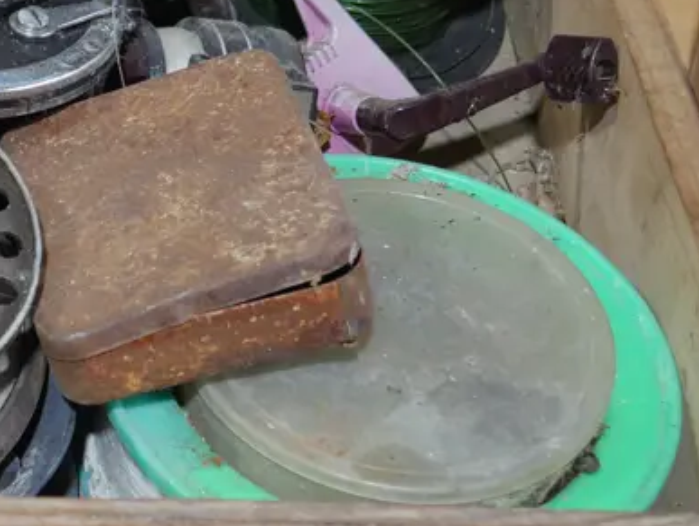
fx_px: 2244
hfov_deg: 17.1
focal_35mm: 111
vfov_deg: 13.2
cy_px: -5
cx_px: -69
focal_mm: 21
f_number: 4.6
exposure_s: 1/60
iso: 400
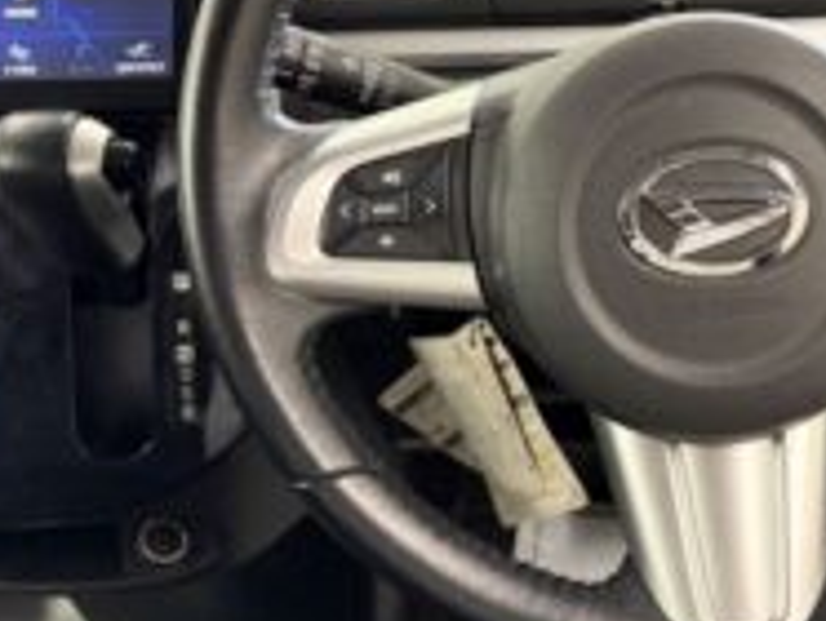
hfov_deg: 37.5
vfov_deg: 29.5
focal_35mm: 49
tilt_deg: -31.2
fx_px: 1171
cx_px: 657
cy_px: 197
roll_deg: +0.2
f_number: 1.6
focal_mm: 5.96
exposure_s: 1/50
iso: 400
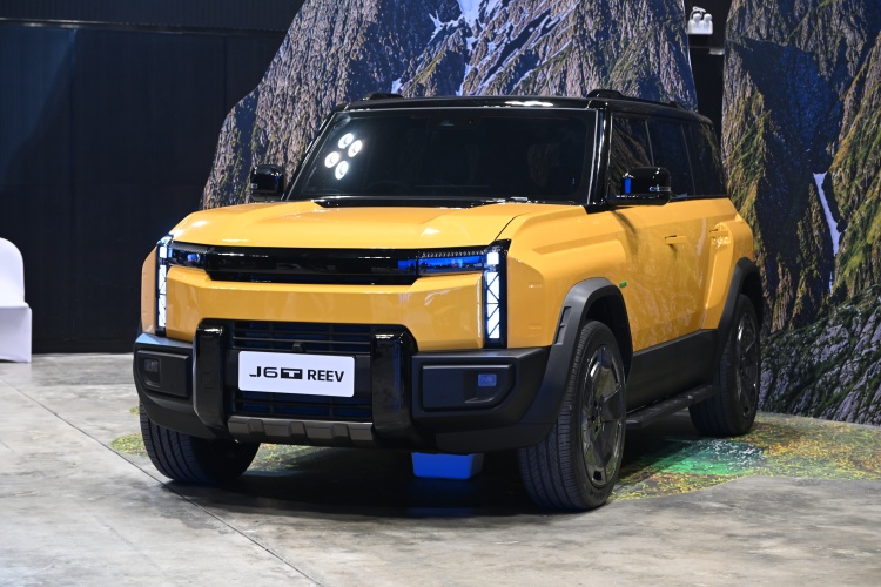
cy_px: 294
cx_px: 440
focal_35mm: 73
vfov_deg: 18.7
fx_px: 1786
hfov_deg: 27.7
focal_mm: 73
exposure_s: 1/80
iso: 1000
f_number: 5.6
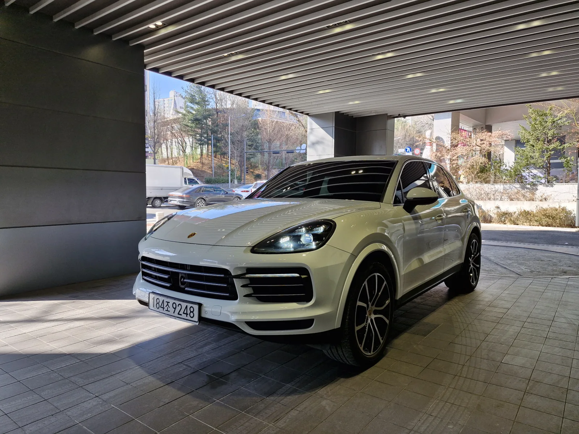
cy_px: 217
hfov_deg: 73.9
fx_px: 385
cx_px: 290
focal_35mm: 23
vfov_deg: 58.9
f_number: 1.8
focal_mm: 5.54
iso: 50
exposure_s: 1/205
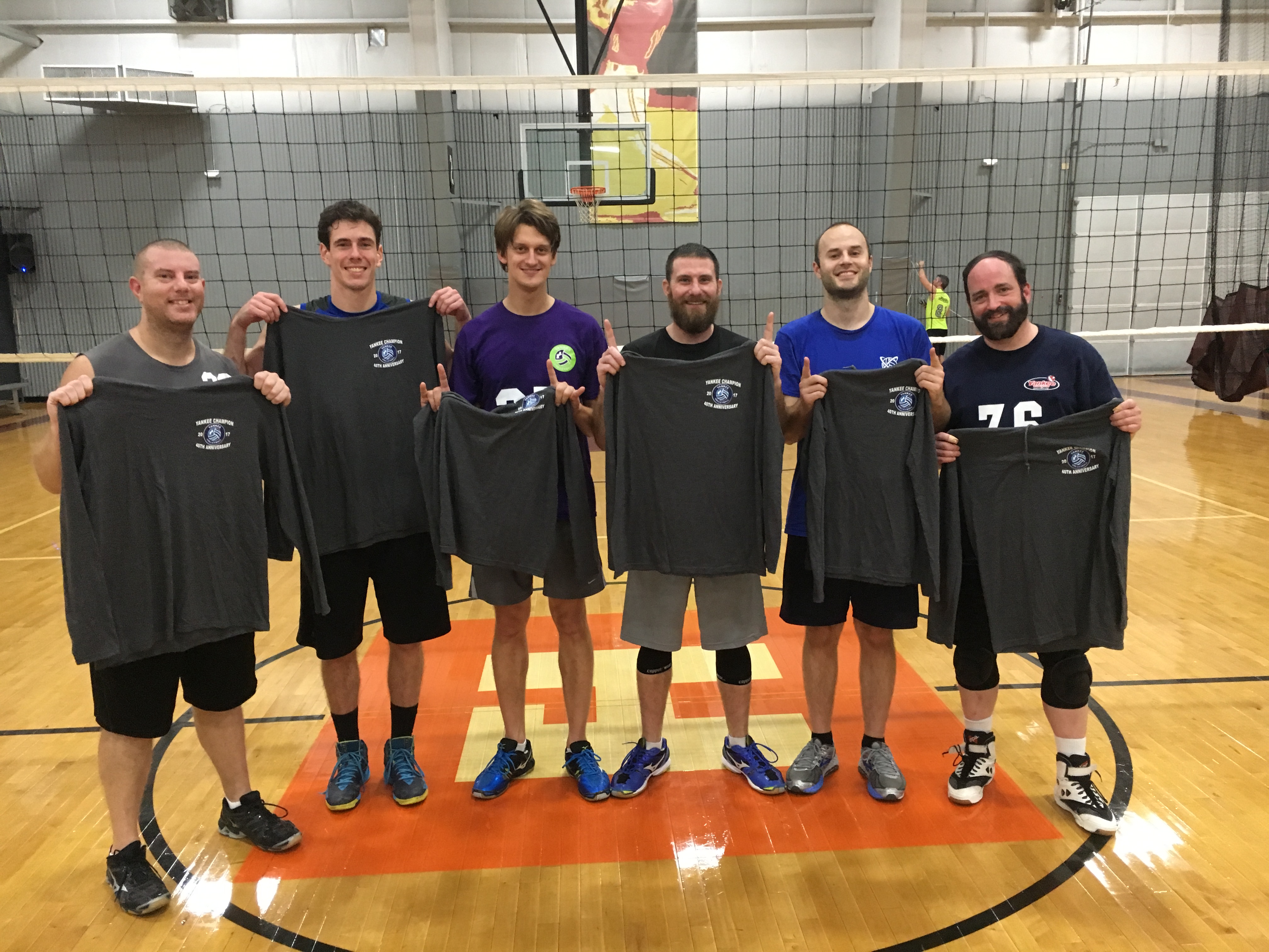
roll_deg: +1.1
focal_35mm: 29
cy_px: 476
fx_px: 1063
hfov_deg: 61.7
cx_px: 634
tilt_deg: -8.4
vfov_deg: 48.2
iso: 200
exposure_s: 1/20
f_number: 2.2
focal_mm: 4.15
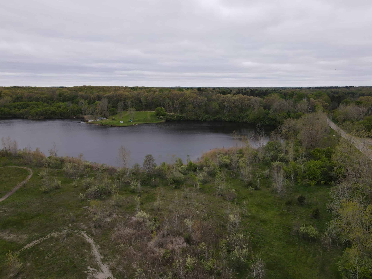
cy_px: 140
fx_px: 258
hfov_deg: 71.6
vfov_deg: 56.8
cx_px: 186
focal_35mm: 24
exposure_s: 1/15
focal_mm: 4.5
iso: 110
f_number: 2.8
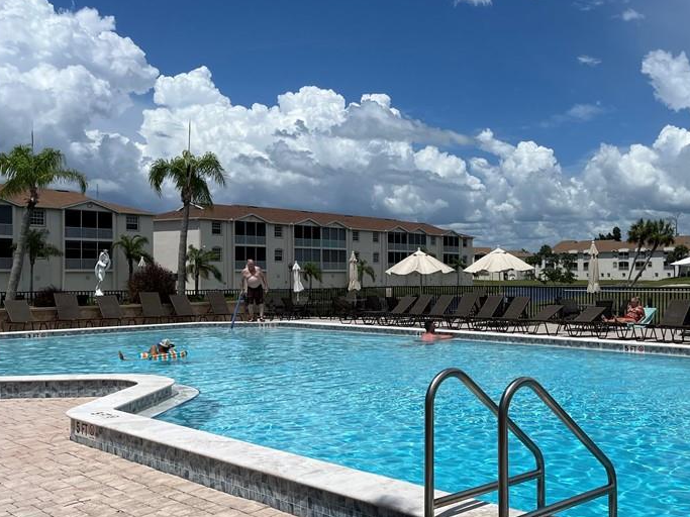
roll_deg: +0.8
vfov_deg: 36.8
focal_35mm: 39
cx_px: 506
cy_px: 281
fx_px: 777
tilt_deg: -0.8
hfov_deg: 46.4
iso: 50
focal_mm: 5.1
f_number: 1.6
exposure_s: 1/10870
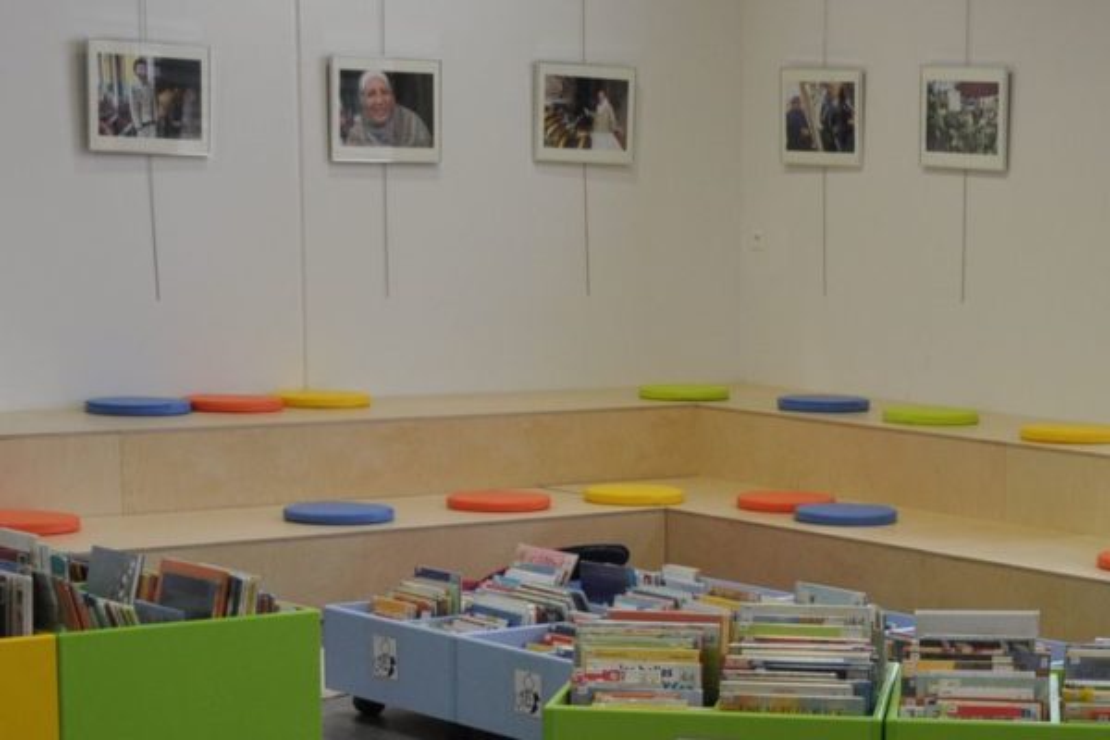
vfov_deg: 35.5
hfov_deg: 51.3
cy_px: 370
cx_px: 555
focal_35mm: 38
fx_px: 1156
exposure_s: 1/60
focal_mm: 25
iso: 400
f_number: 4
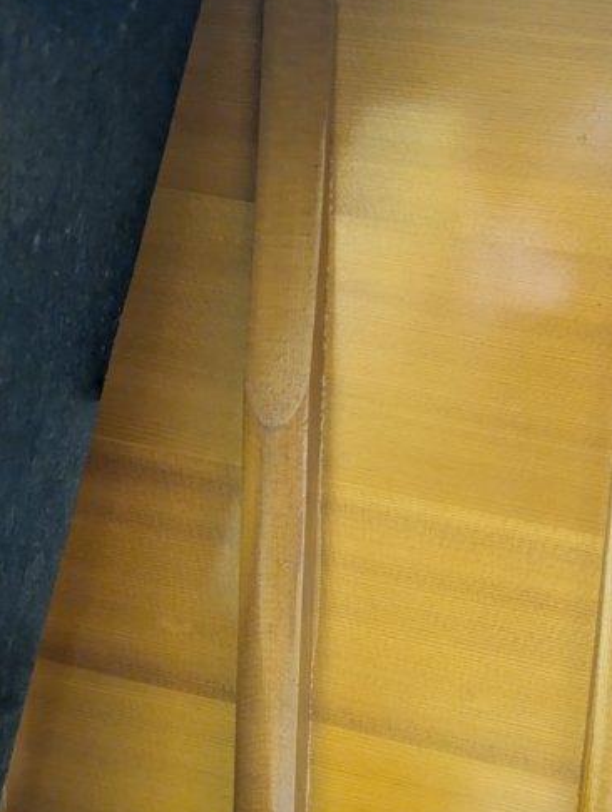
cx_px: 449
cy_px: 521
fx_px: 870
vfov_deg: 49.4
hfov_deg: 37.9
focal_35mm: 37
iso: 2649
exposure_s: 1/15
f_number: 1.89
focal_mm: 5.43
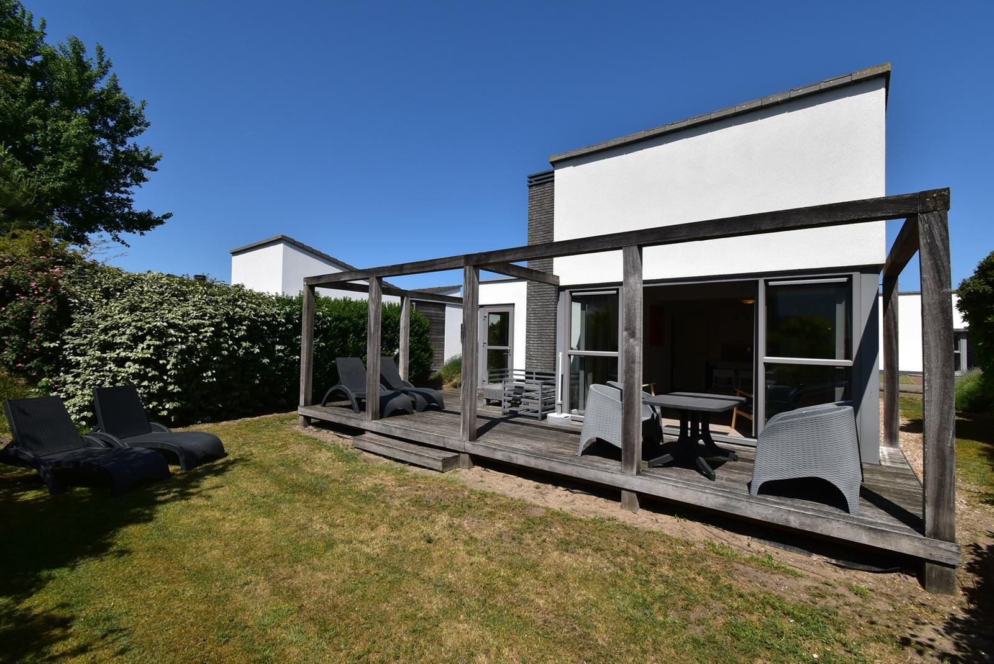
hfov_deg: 100.3
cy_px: 332
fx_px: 415
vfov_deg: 77.4
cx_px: 497
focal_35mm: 15
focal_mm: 10
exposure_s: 1/500
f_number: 11
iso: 280
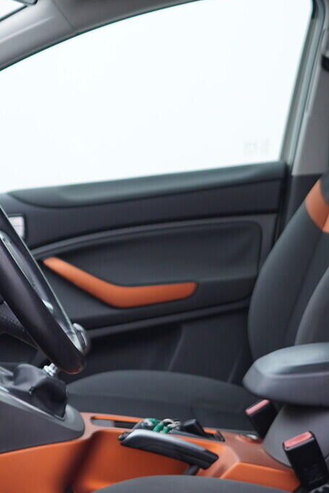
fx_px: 1041
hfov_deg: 17.9
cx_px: 104
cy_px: 282
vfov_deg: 26.6
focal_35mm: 76
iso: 125
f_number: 3.2
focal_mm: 24
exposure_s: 1/50
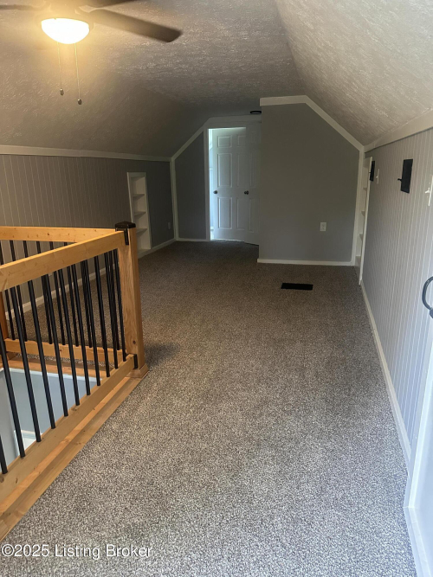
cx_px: 216
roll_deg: -1.1
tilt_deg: -18.2
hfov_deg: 56.8
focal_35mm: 24
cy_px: 288
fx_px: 400
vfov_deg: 71.6
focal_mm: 6.86
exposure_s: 1/60
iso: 640
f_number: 1.78
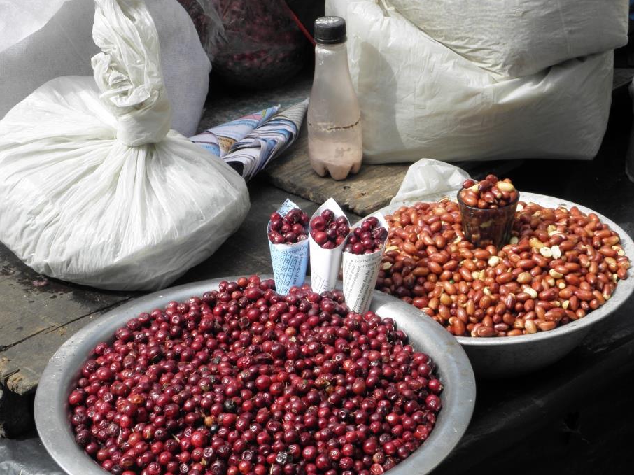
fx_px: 1904
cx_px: 335
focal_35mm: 104
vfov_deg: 14.2
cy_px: 267
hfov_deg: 18.9
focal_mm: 16.41
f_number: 5.6
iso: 64
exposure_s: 1/160
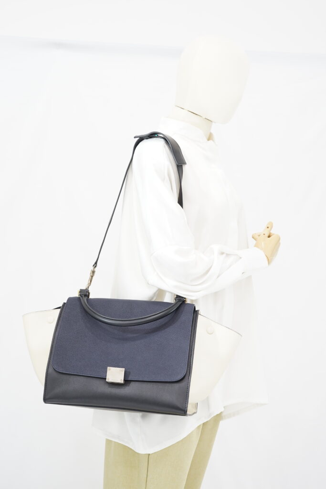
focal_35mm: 50
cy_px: 244
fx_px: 679
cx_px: 163
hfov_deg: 27.0
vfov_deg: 39.6
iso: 640
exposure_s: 1/5
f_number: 6.3
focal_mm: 50
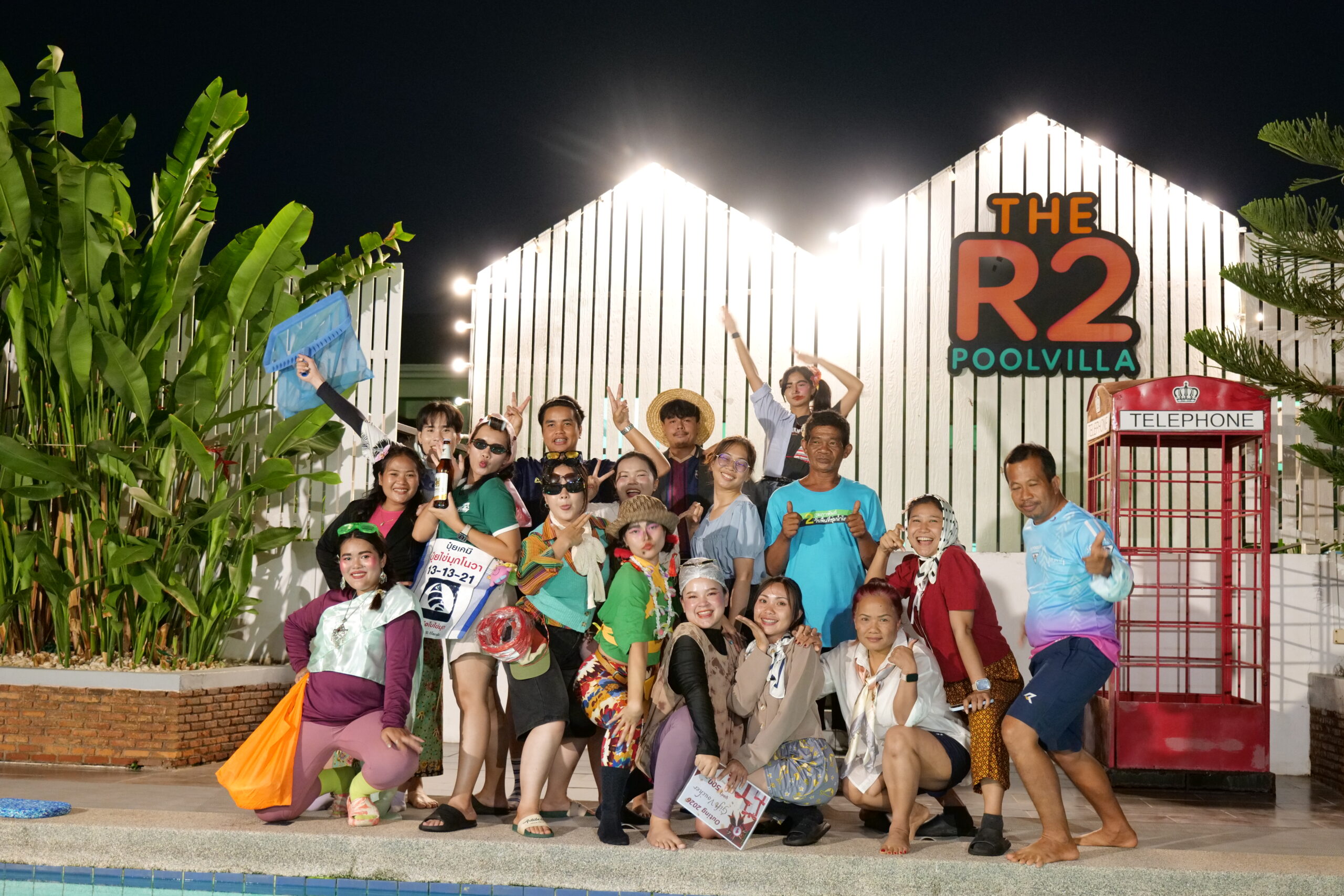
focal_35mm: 40
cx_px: 672
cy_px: 448
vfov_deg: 33.4
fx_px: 1493
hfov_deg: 48.5
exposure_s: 1/30
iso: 6400
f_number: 4.8
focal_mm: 40
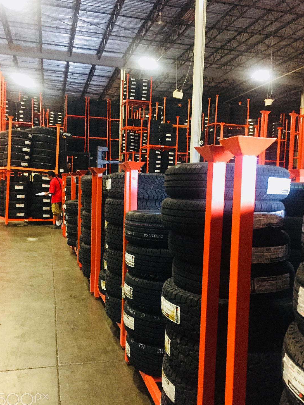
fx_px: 375
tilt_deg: -3.5
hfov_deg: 44.2
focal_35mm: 32
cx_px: 147
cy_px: 213
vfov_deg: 56.8
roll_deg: -2.4
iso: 250
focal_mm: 4.15
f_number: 2.2
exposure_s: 1/15
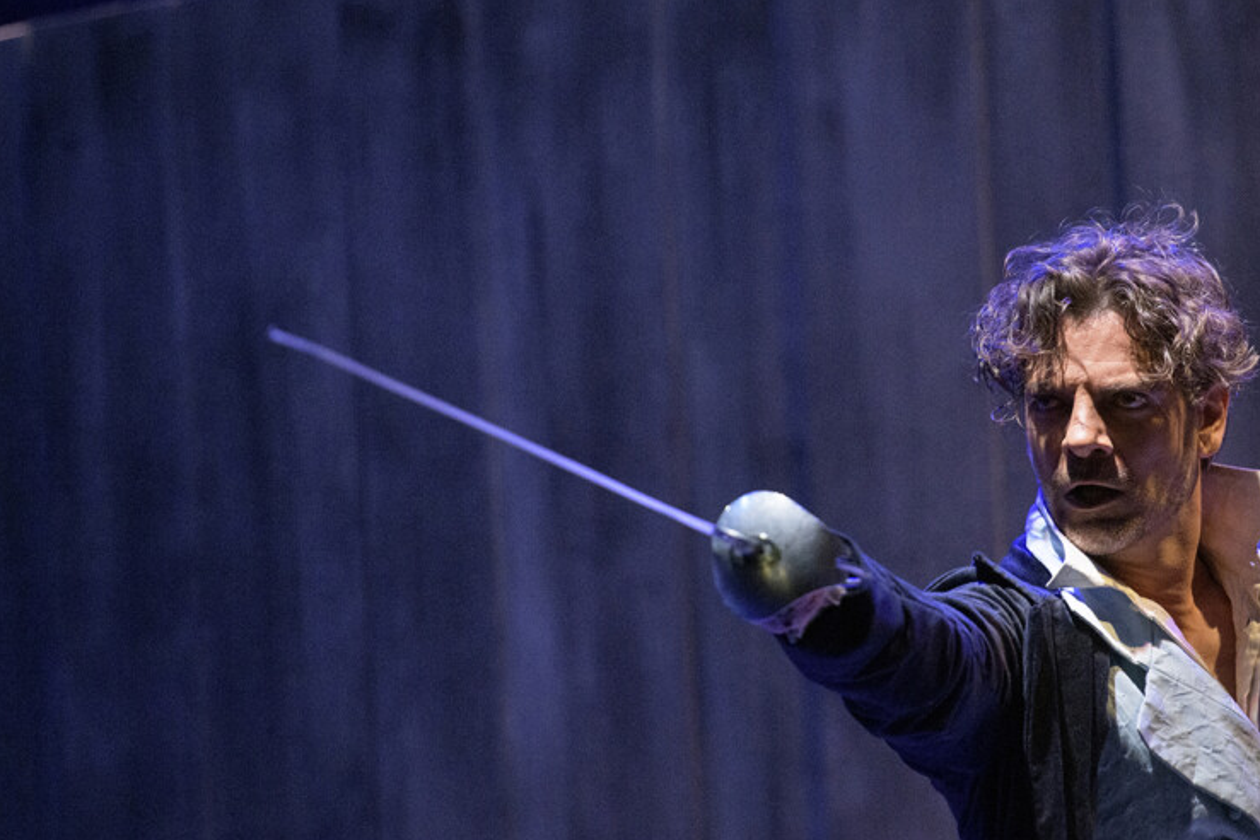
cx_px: 895
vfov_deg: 4.2
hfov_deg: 6.3
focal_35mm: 325
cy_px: 447
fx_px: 11374
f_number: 3.2
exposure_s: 1/125
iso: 3200
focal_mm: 200
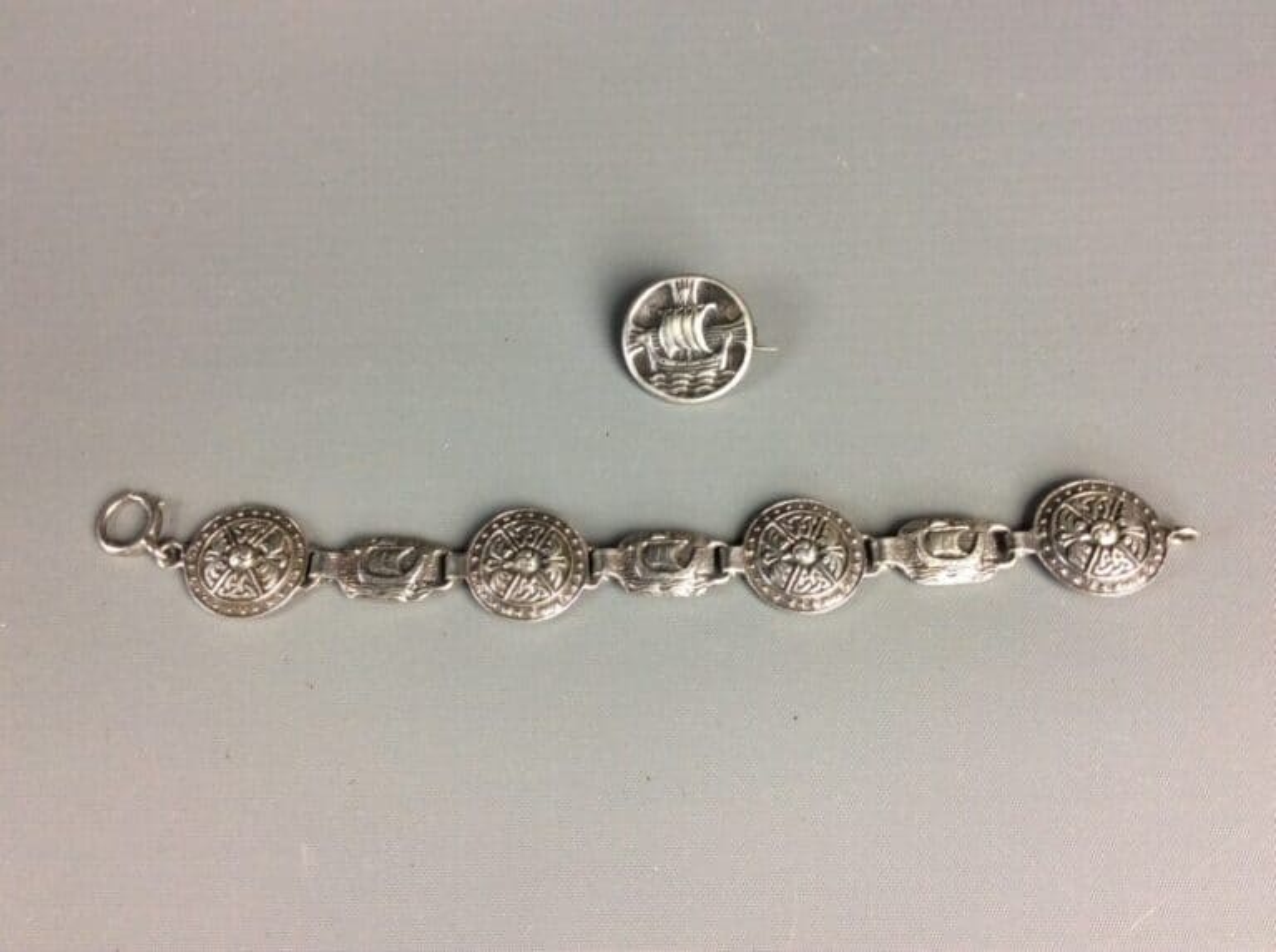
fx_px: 1177
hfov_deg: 56.9
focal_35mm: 32
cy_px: 476
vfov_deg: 44.0
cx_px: 638
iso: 40
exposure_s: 1/25
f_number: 2.4
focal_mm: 3.3
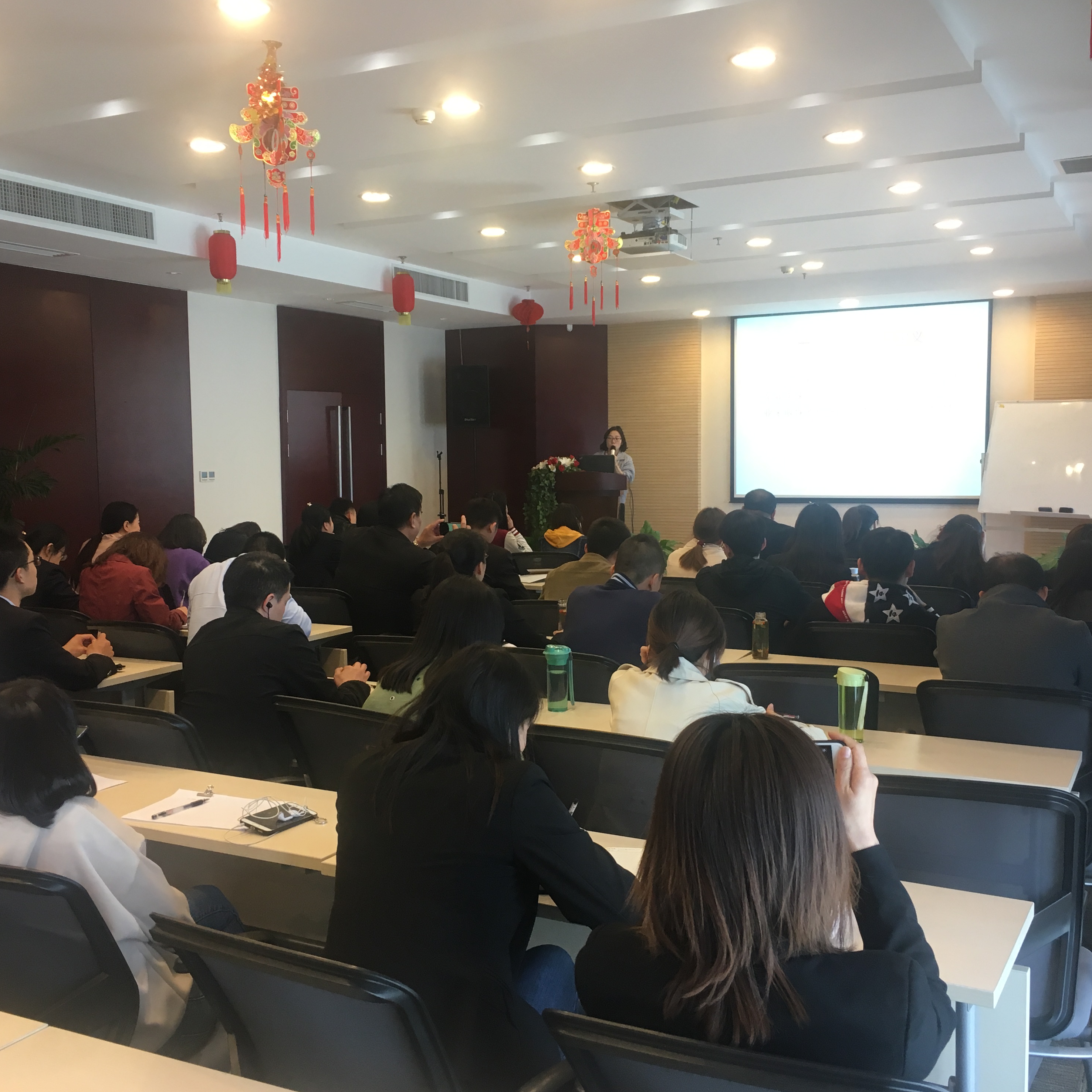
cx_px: 523
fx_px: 1249
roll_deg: +0.8
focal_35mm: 35
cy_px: 549
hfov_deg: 47.2
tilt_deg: -3.6
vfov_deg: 47.2
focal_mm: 4.15
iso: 80
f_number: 2.2
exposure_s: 1/33
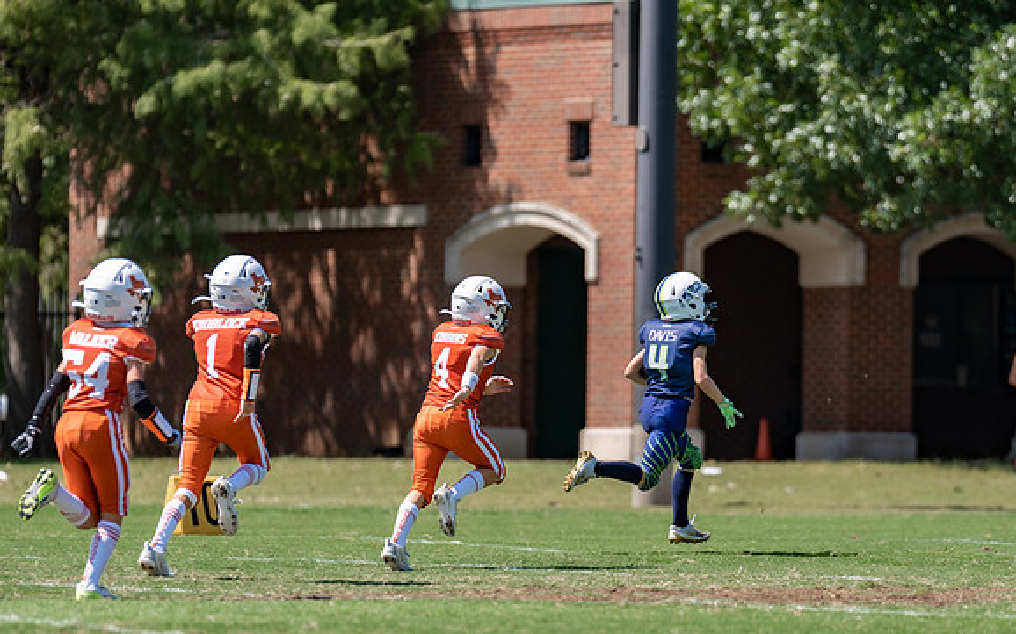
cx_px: 607
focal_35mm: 362
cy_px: 391
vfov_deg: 3.6
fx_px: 10022
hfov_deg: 5.8
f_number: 2.8
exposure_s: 1/1600
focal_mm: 200
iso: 100
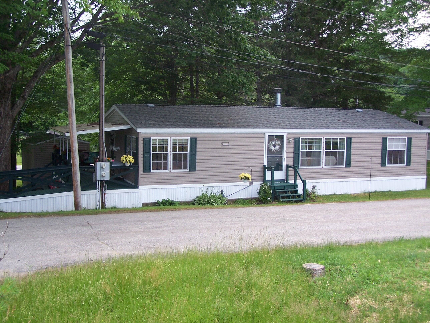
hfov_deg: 39.7
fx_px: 596
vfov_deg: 30.3
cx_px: 215
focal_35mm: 48
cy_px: 162
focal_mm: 8
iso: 80
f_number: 3
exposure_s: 1/90
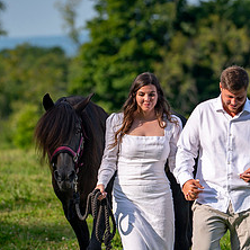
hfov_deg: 5.3
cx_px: 214
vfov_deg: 5.3
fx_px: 2696
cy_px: 134
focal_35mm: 330
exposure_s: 1/3200
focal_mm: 135
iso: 200
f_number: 3.5
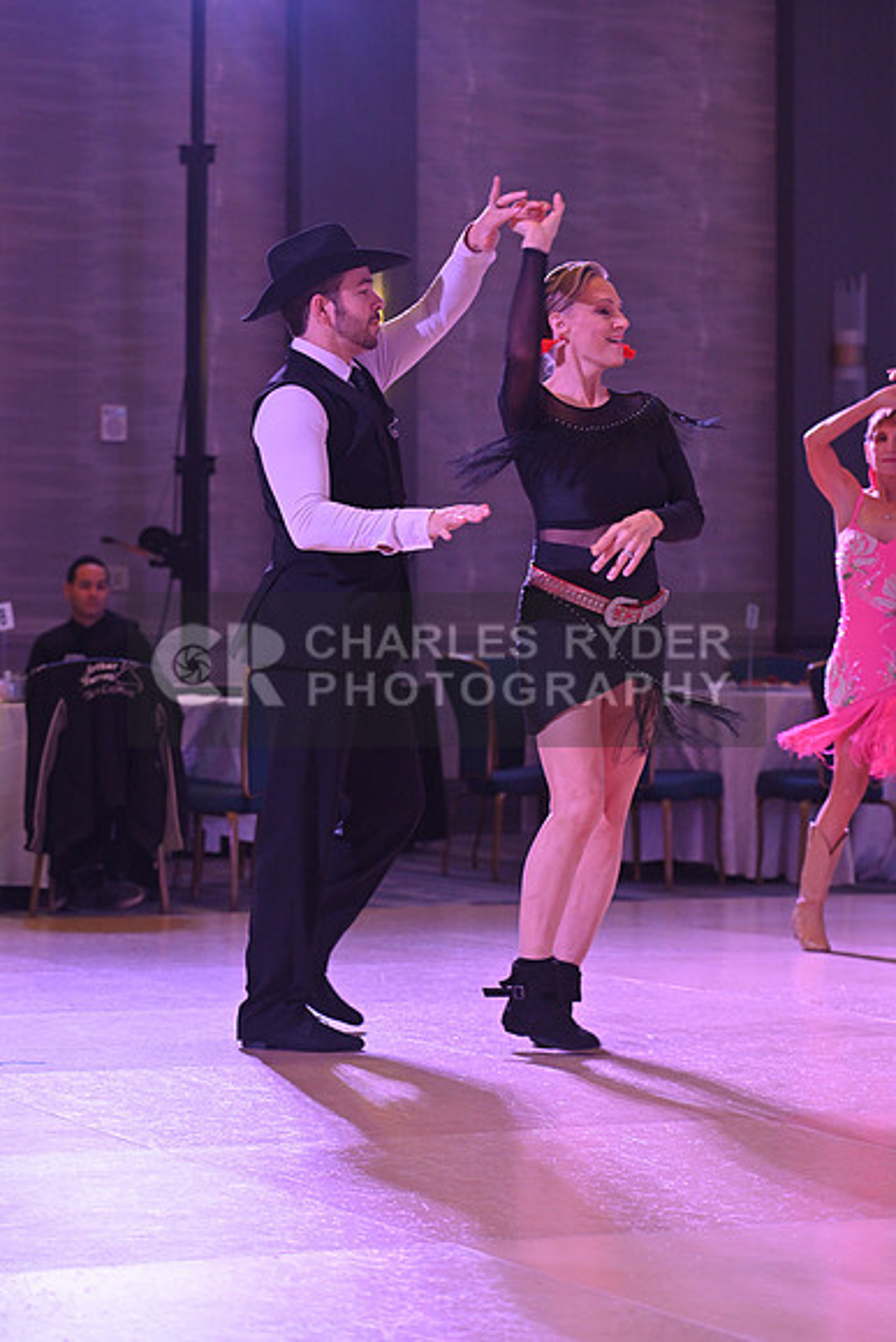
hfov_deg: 13.4
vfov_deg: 20.0
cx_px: 448
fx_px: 3805
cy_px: 671
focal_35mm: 102
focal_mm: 102
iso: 2200
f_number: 5
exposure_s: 1/250
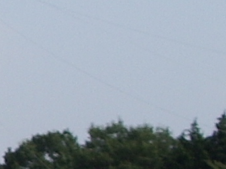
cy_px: 93
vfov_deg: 5.7
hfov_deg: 7.0
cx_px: -377
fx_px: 1703
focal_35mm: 261
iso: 50
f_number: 4.3
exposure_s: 1/400
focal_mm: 5.8
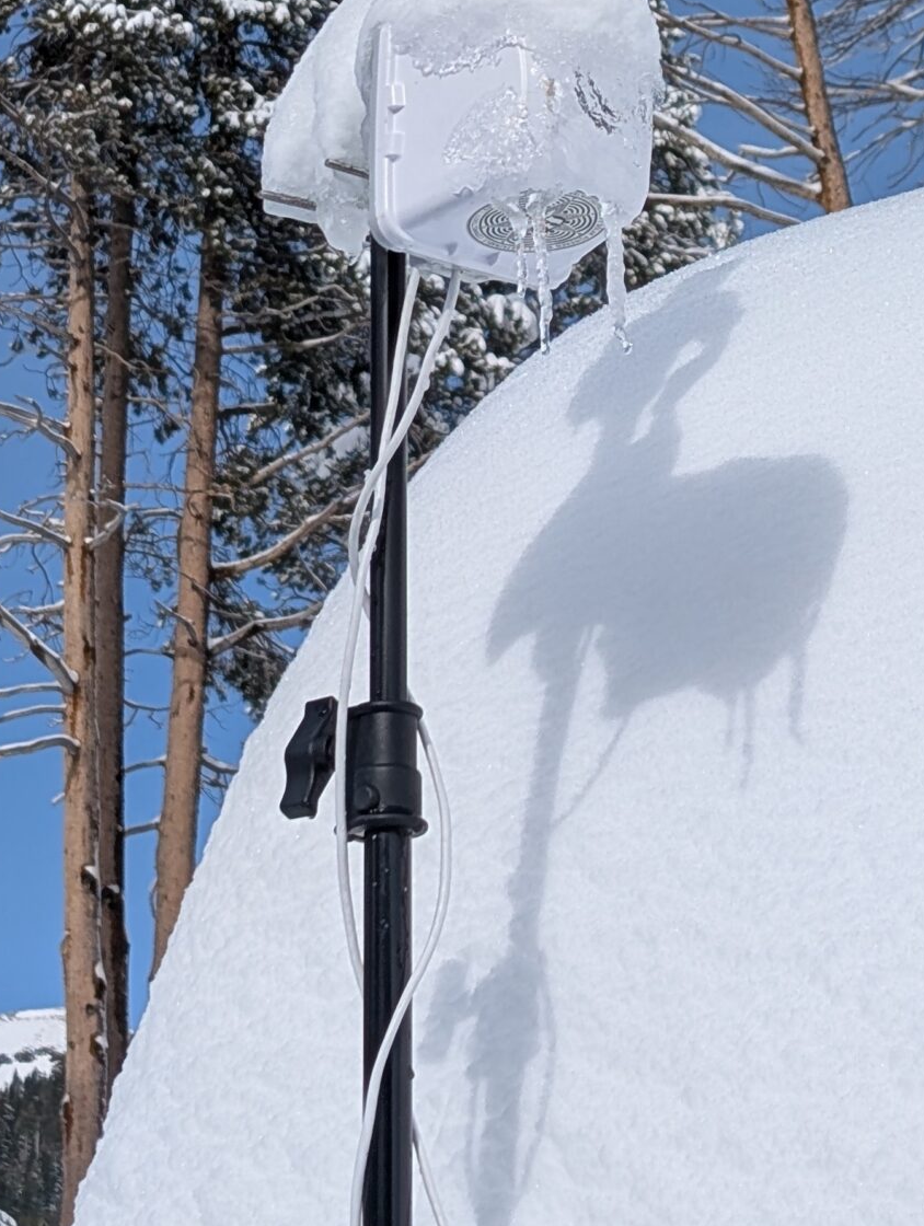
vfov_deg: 17.0
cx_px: 462
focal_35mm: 112
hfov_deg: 13.3
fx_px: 3974
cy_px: -113
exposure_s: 1/1650
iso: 21
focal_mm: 6.9
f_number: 1.68
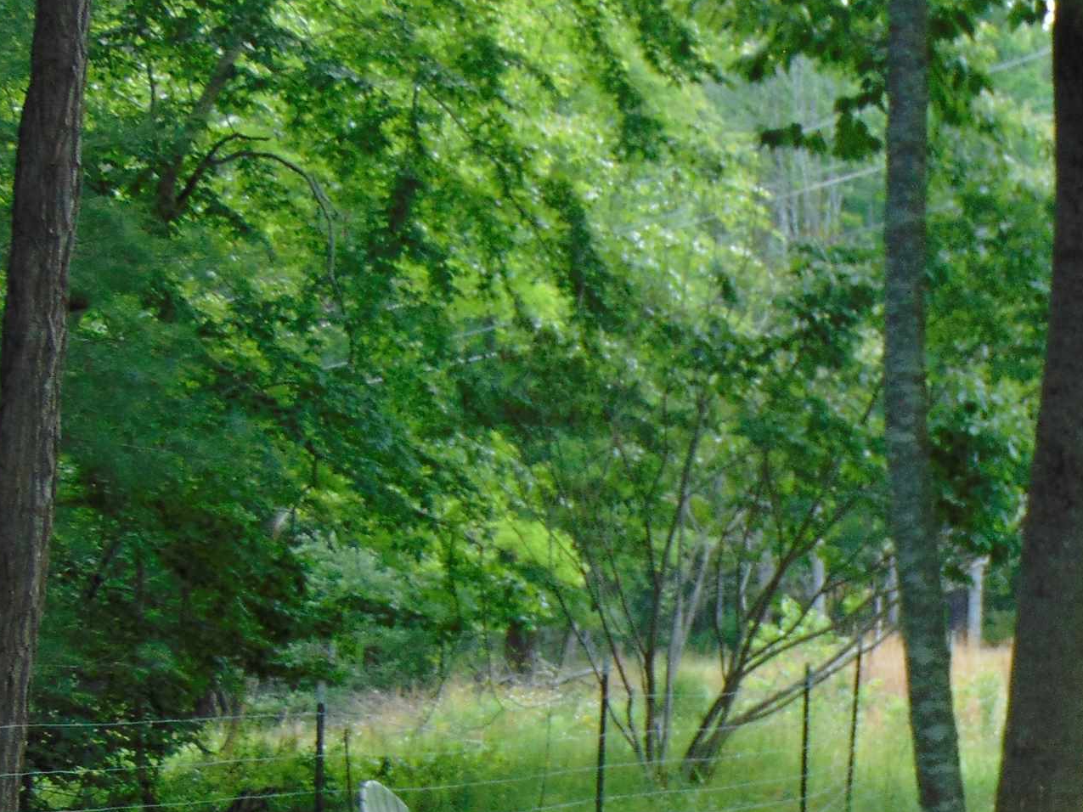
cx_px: 1007
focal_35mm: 94
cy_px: 875
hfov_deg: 20.4
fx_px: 2941
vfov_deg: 15.3
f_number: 3.3
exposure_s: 1/125
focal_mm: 6.9
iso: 80
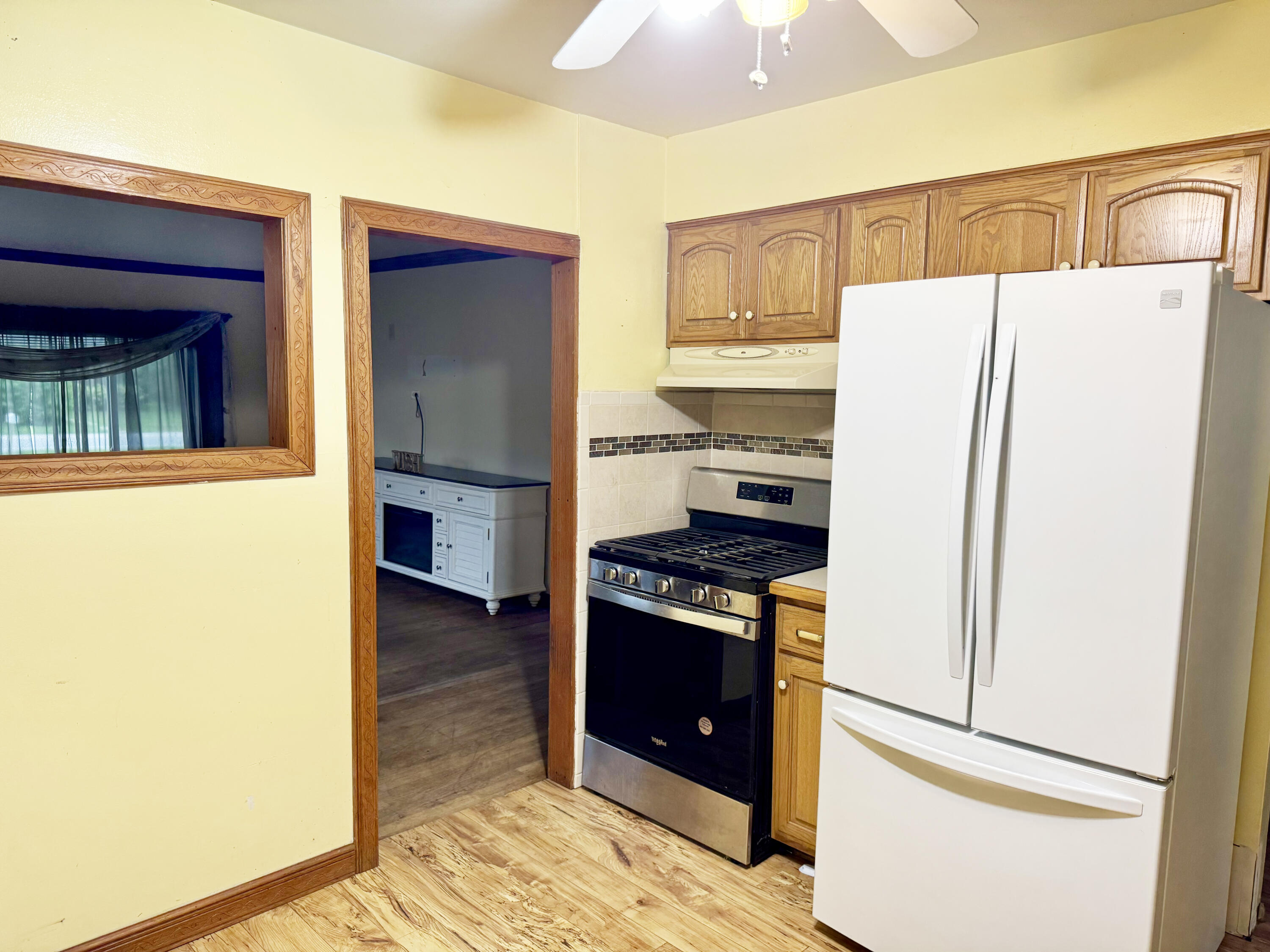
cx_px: 635
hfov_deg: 71.6
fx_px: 881
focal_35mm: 24
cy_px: 476
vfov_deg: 56.8
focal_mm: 6.76
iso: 160
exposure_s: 1/120
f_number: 1.78
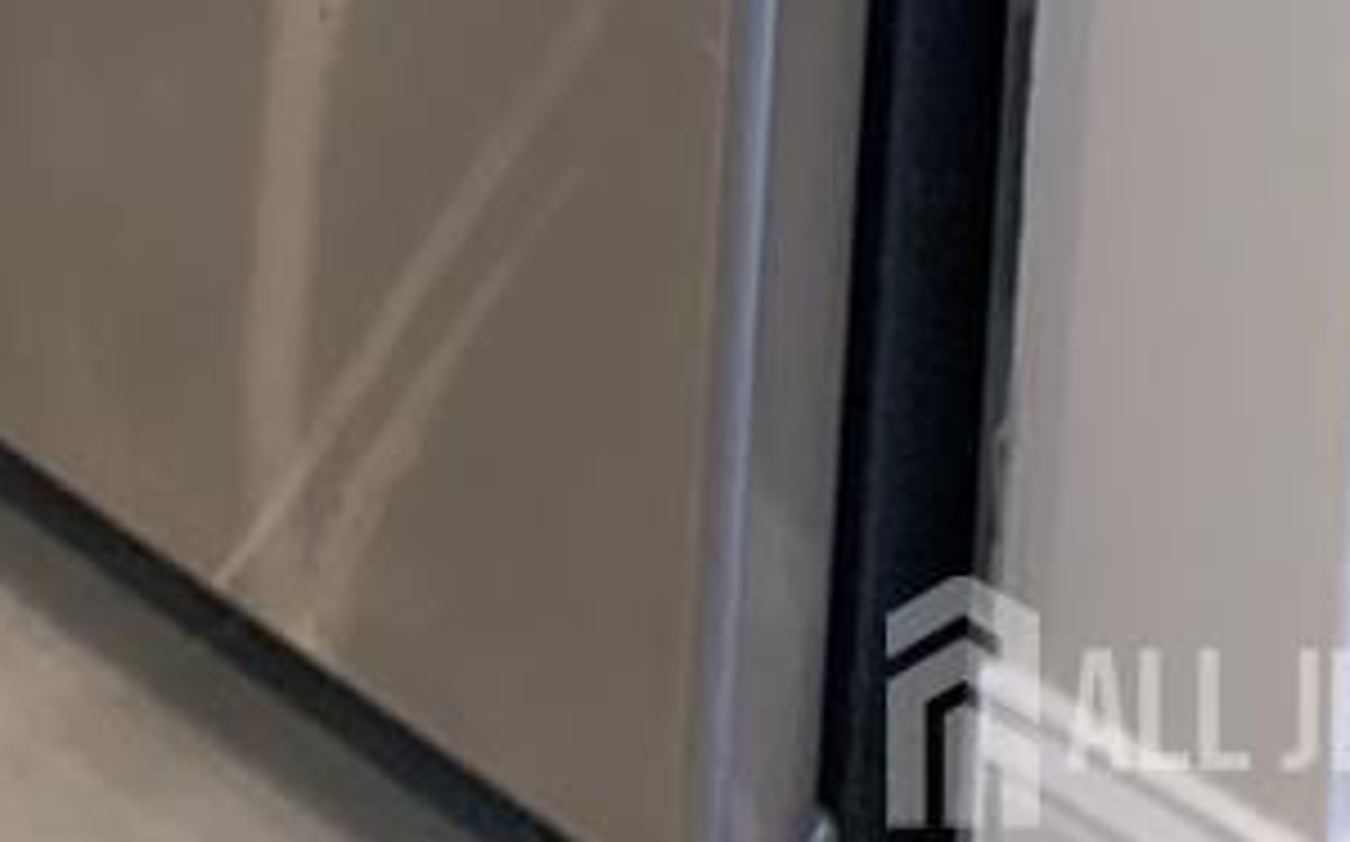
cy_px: -2472
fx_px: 5073
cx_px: -533
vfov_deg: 7.2
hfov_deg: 14.4
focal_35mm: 138
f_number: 1.8
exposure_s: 1/60
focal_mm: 4.25
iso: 100
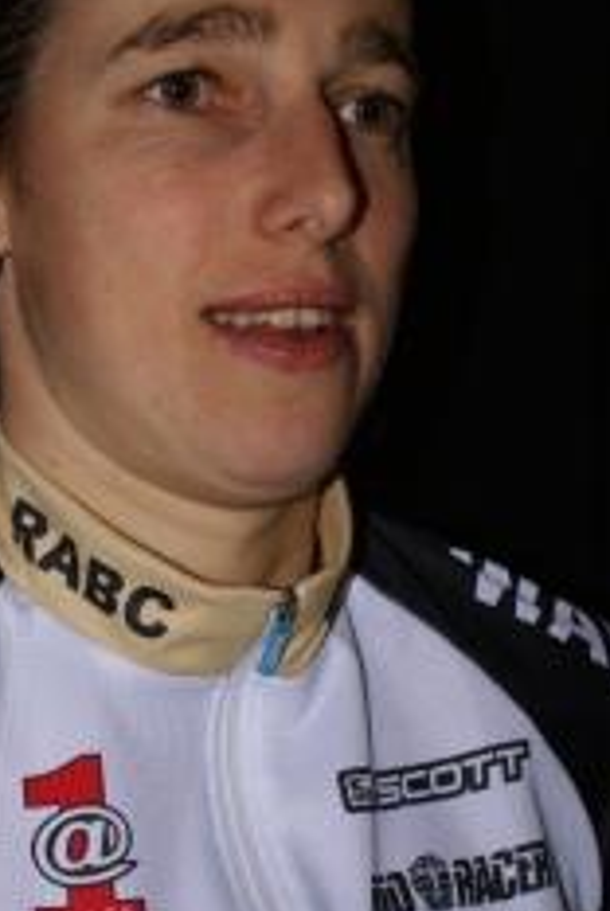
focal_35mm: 101
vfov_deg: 20.2
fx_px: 2558
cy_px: 512
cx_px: 223
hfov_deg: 13.6
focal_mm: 35
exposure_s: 1/60
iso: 400
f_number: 5.6
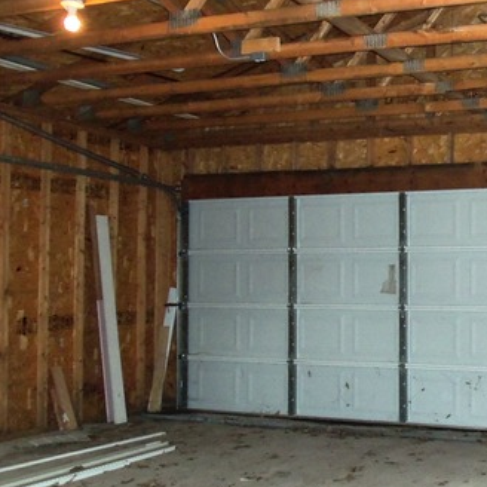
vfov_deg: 34.0
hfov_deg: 31.7
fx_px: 796
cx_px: 474
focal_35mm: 50
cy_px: 258
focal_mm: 5.2
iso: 250
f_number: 3.4
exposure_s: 1/30
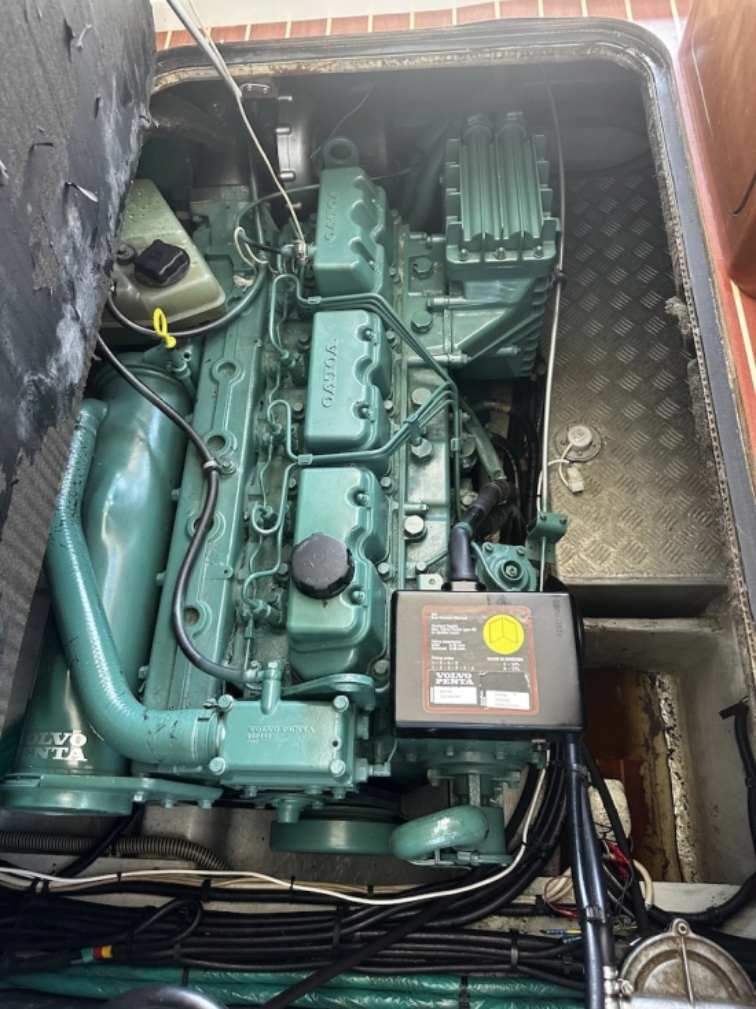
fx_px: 699
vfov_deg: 71.6
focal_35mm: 24
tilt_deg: -65.9
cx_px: 378
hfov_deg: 56.8
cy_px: 504
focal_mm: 6.86
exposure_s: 1/96
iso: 250
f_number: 1.78
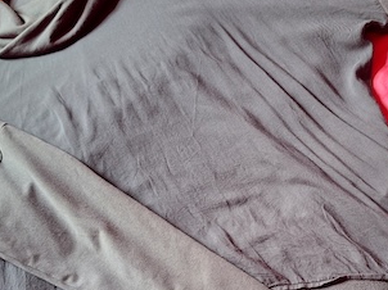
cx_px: 262
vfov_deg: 23.6
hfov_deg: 31.4
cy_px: 232
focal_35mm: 61
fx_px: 683
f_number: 1.8
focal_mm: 5.54
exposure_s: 1/50
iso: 125
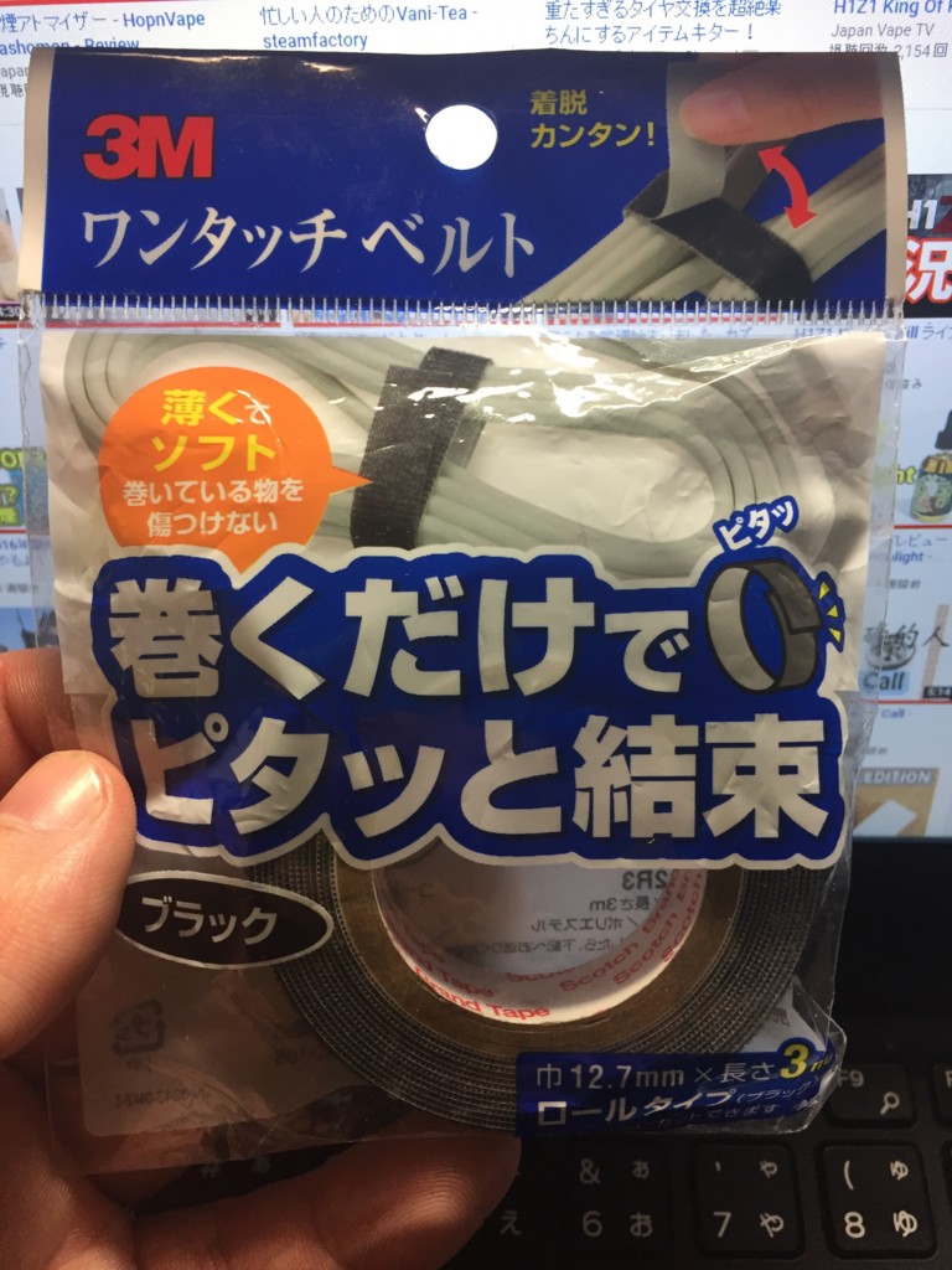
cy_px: 635
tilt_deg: -54.4
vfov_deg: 61.7
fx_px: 1063
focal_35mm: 29
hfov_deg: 48.2
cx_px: 476
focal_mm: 4.15
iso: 40
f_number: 2.2
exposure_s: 1/30
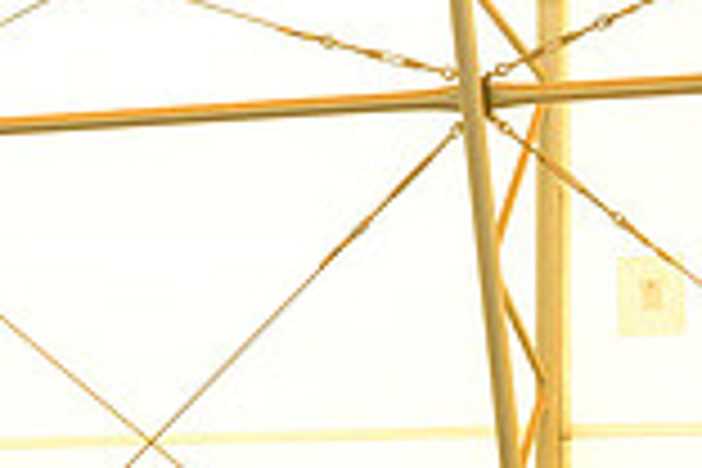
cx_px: -572
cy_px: 745
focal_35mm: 260
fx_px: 5070
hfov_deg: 7.7
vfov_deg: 5.2
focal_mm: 70
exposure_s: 1/250
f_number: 5
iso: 800
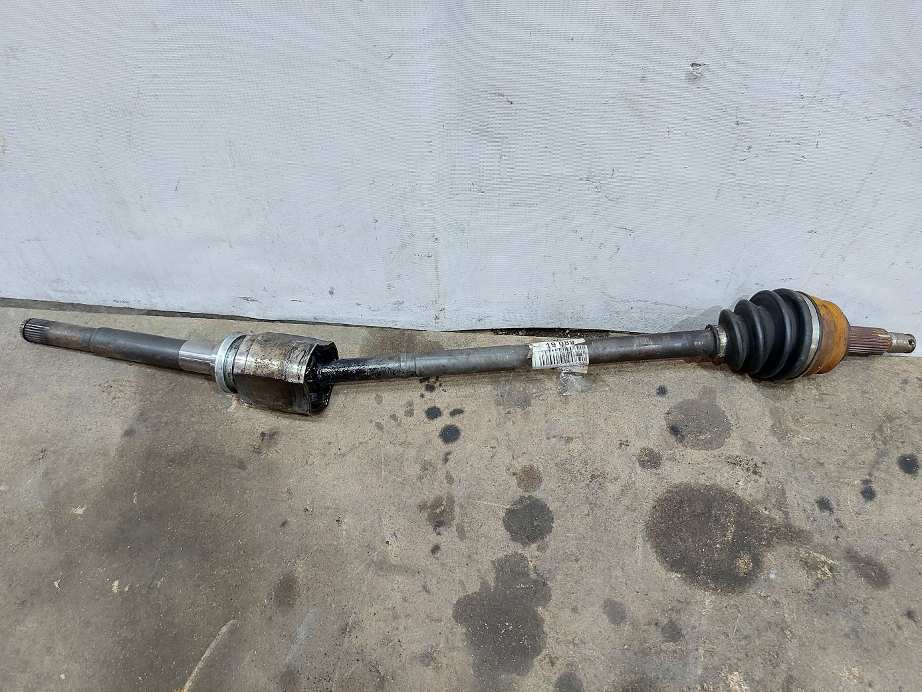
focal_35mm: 24
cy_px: 346
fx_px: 639
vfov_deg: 56.8
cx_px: 461
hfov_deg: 71.6
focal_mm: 5.23
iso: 200
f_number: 1.8
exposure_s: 1/33
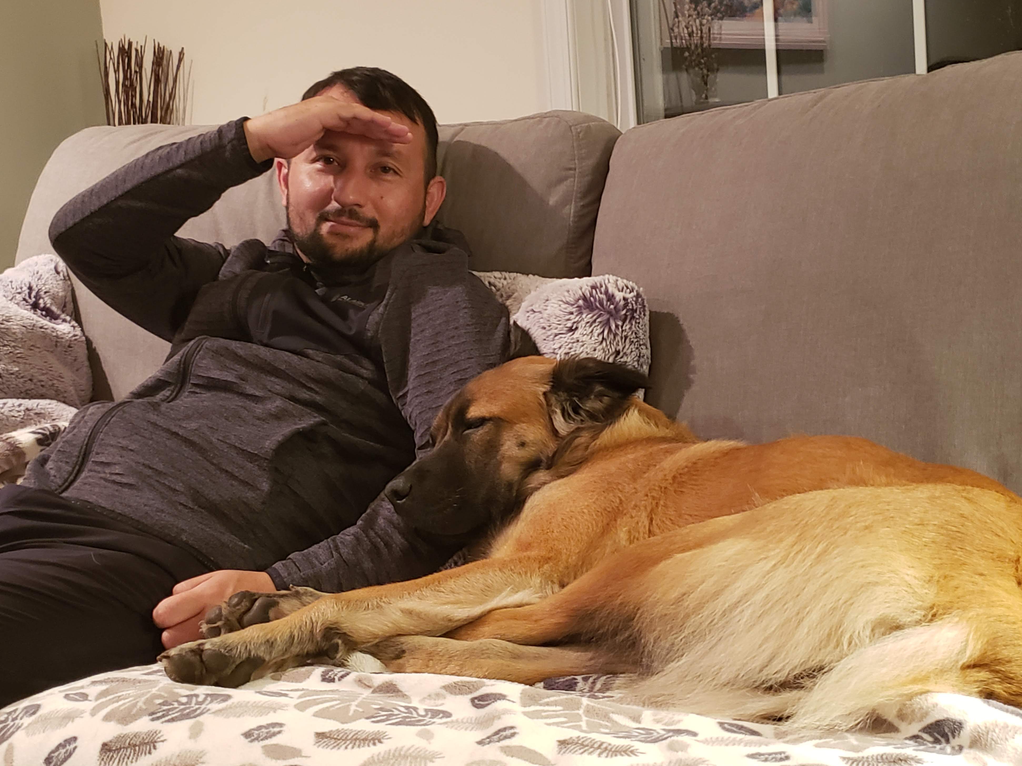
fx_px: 797
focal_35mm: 27
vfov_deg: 51.3
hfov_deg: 65.3
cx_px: 526
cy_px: 371
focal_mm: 4.3
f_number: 1.5
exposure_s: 1/11
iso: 250
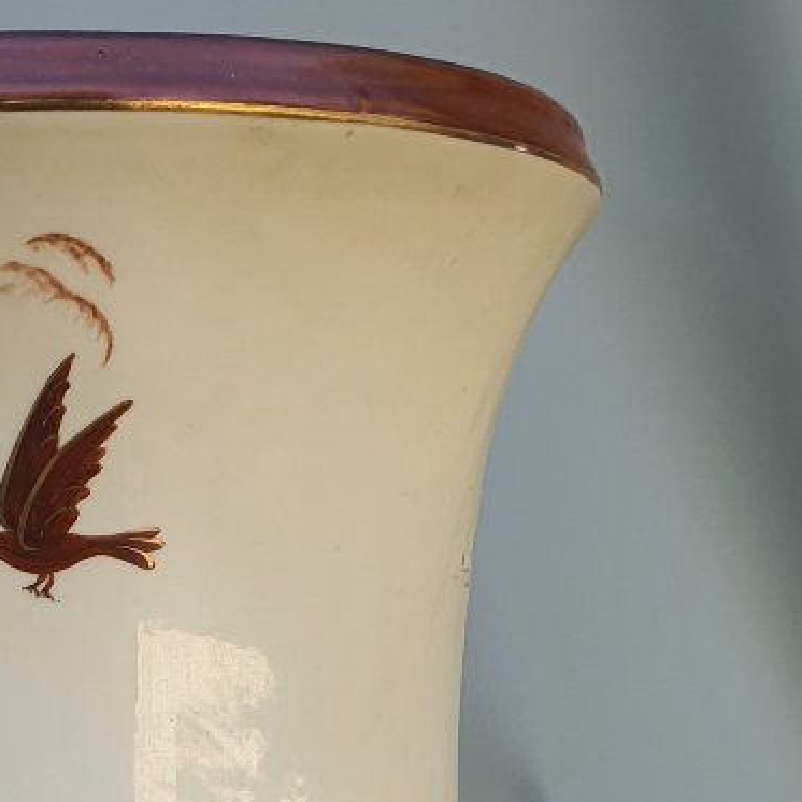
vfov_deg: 22.2
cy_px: 869
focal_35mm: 74
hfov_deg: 22.9
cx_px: 120
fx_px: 1940
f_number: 2.4
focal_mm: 4.3
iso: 50
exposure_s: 1/133
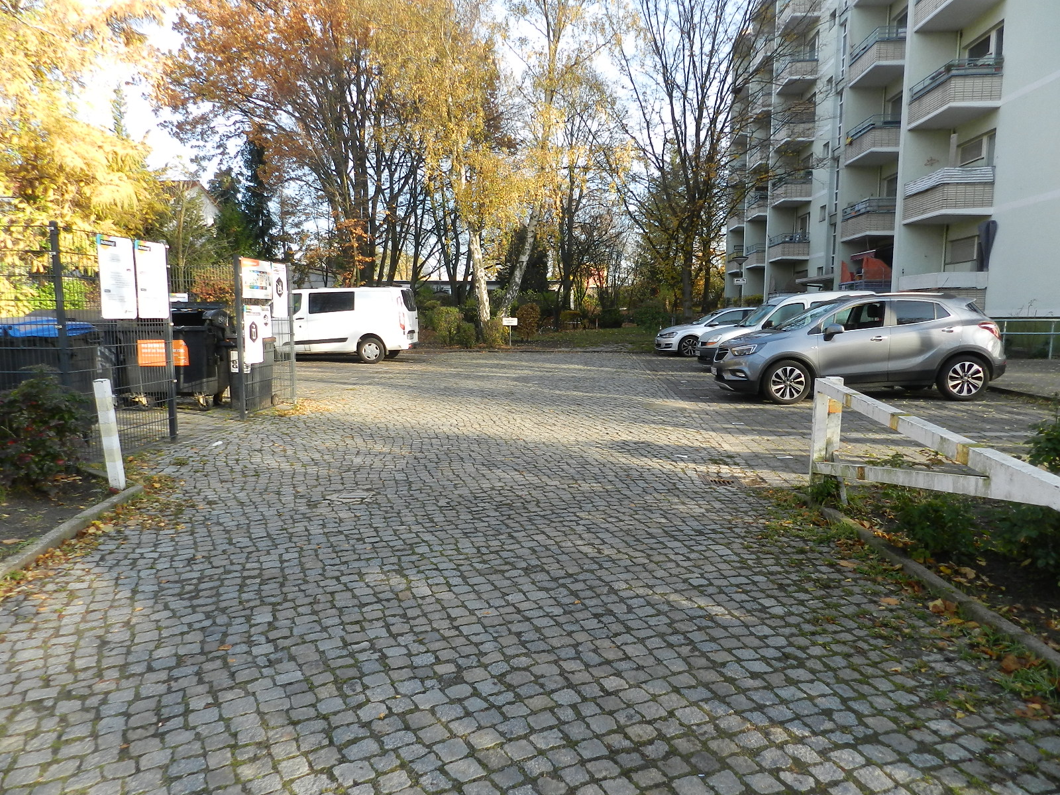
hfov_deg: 73.9
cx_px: 530
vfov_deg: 58.9
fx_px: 704
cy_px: 398
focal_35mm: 23
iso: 160
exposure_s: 1/250
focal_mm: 4
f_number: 3.4
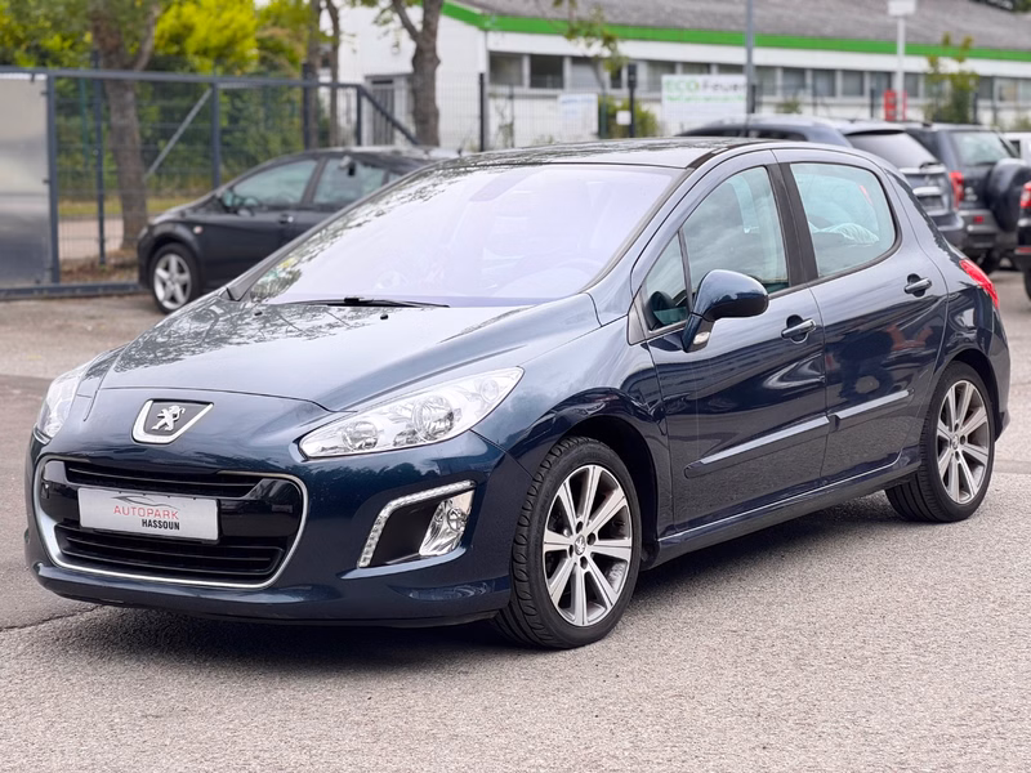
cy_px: 386
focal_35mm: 77
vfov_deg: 19.1
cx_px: 516
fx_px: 2293
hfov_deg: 25.3
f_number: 2.8
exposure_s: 1/219
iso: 25
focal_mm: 9
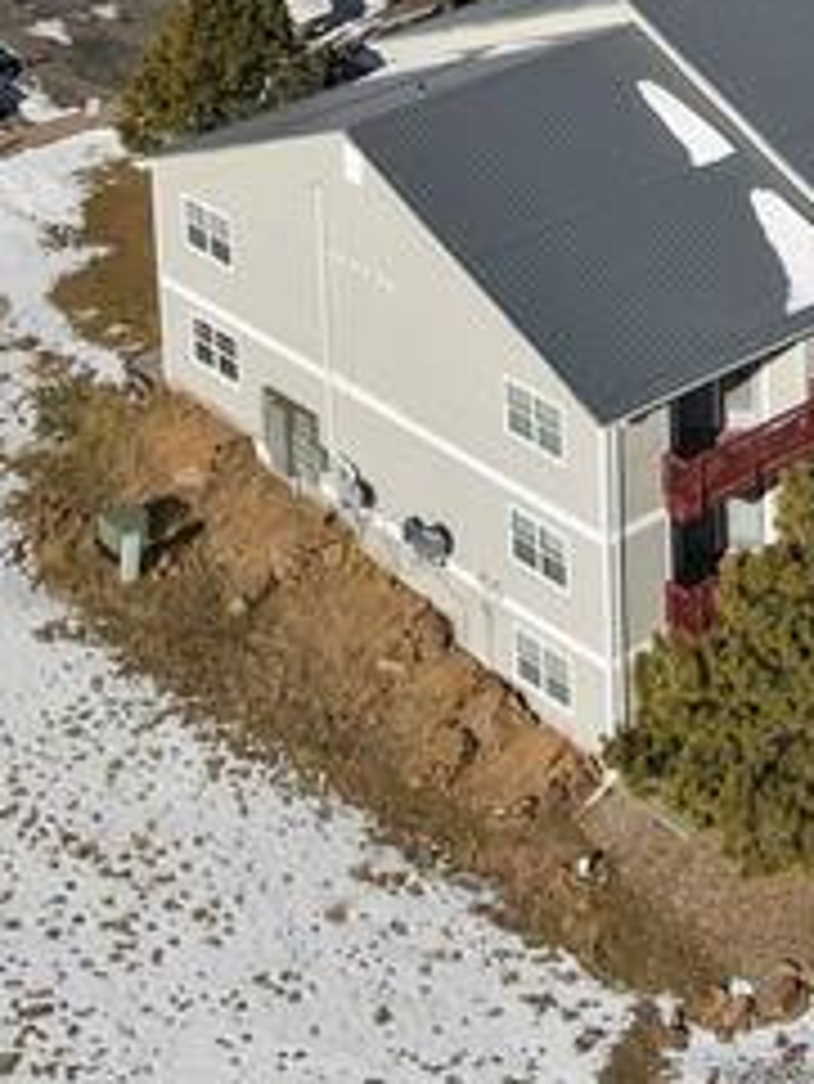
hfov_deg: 13.8
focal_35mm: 102
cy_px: -535
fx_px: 3195
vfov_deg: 17.4
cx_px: 1151
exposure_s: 1/800
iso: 110
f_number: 2.8
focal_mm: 4.5
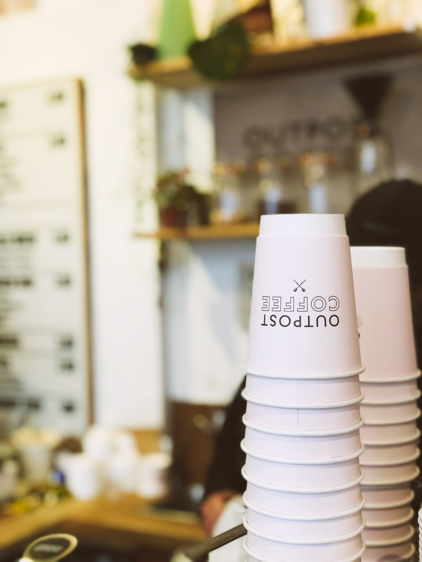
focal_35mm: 52
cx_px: 211
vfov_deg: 36.8
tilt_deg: -2.6
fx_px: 845
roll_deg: +1.8
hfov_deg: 28.0
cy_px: 281
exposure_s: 1/33
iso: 100
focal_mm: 6
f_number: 2.4
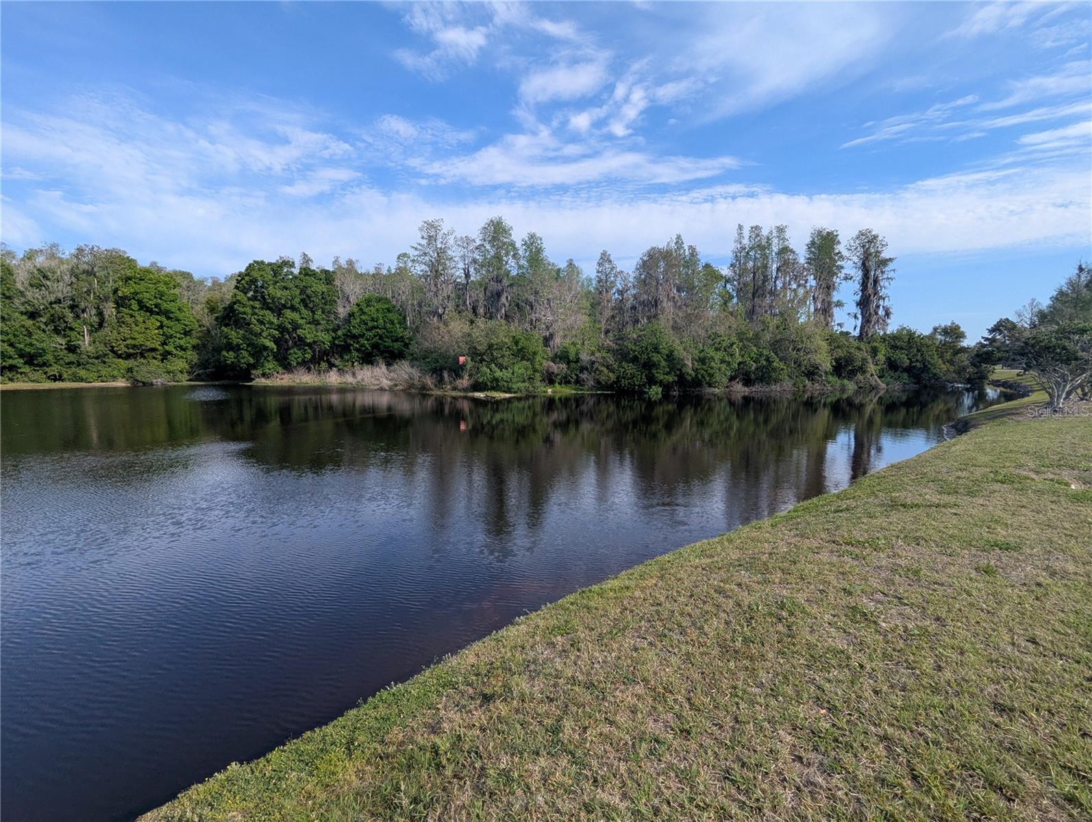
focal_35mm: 16
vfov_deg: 78.2
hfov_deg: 94.4
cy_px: 411
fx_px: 505
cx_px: 546
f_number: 2.2
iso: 52
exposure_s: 1/1309
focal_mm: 2.35
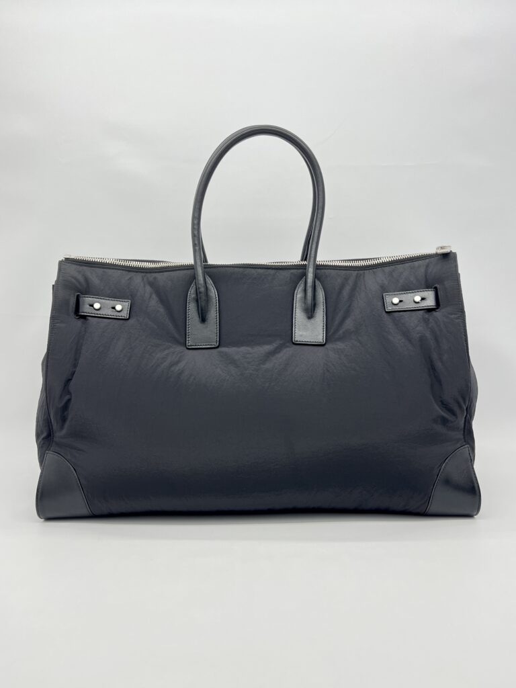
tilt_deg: -5.1
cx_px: 258
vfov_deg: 67.3
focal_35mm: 26
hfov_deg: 53.1
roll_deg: +0.5
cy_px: 344
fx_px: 517
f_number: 1.5
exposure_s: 1/115
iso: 32
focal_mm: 5.7
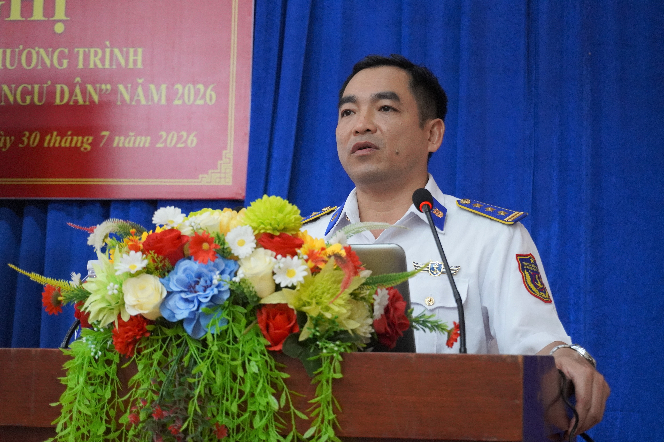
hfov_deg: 27.0
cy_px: 221
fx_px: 1383
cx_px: 332
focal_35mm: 75
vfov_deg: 18.2
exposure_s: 1/160
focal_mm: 50
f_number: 5.6
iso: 3200
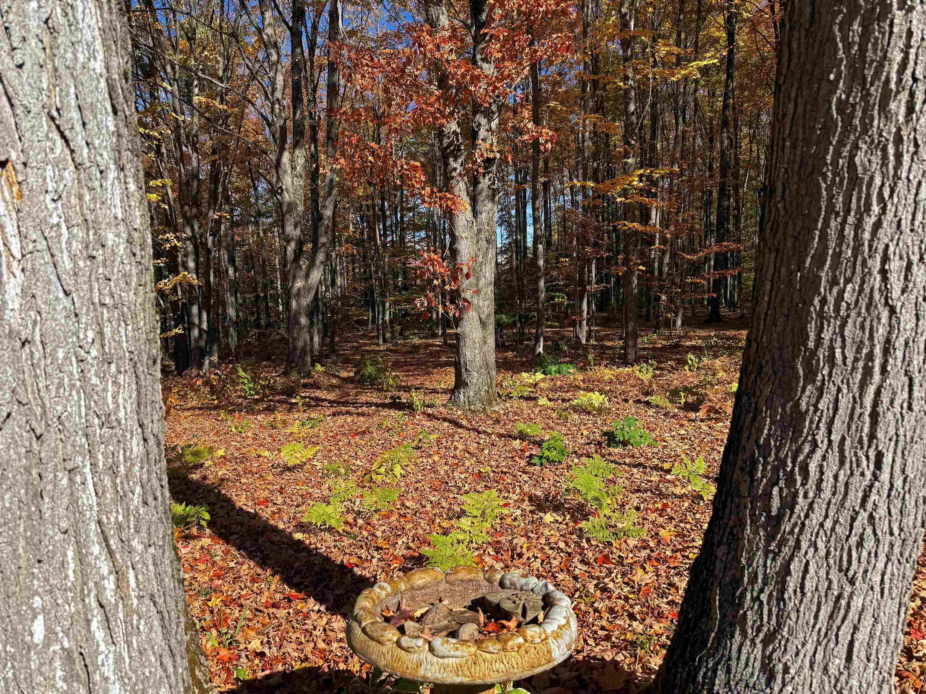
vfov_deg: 56.8
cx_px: 463
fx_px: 642
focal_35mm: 24
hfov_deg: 71.6
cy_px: 347
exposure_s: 1/3584
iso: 80
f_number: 1.78
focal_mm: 6.76
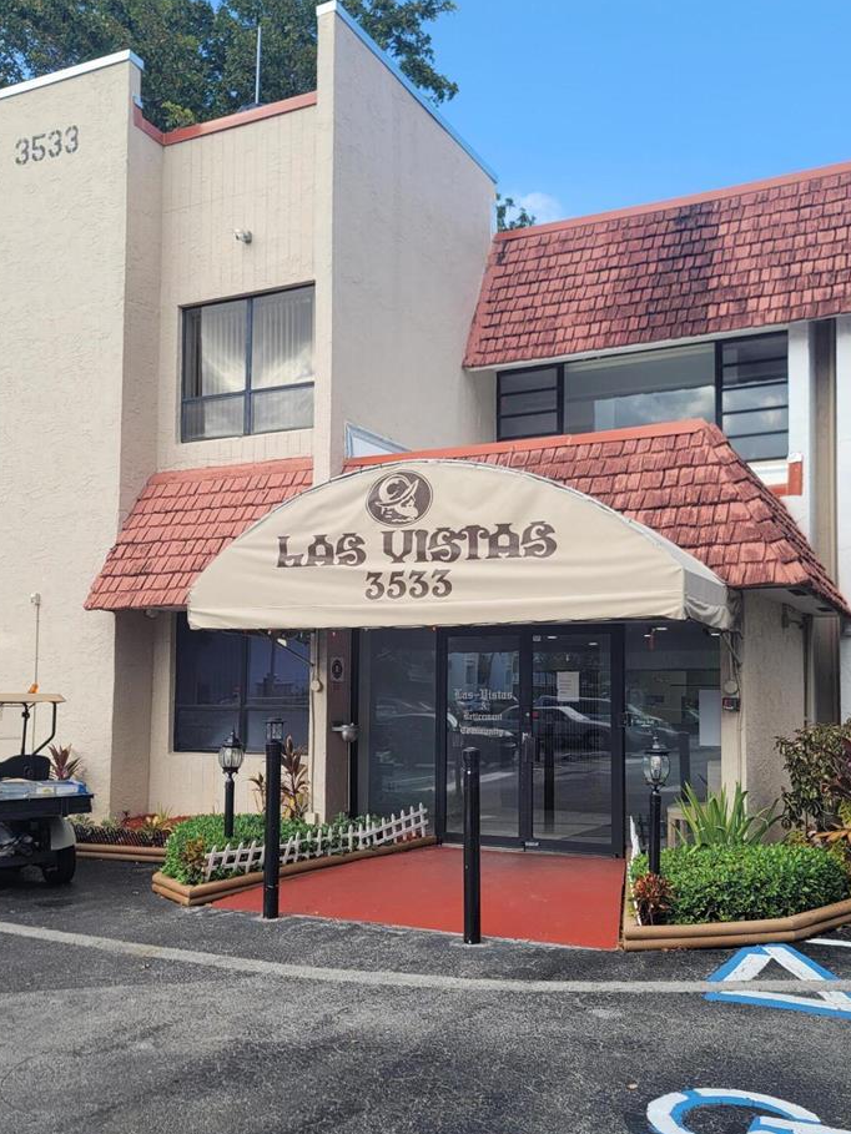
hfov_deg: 42.9
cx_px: 444
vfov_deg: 55.2
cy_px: 642
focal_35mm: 33
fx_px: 1081
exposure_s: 1/351
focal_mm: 7
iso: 20
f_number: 1.8
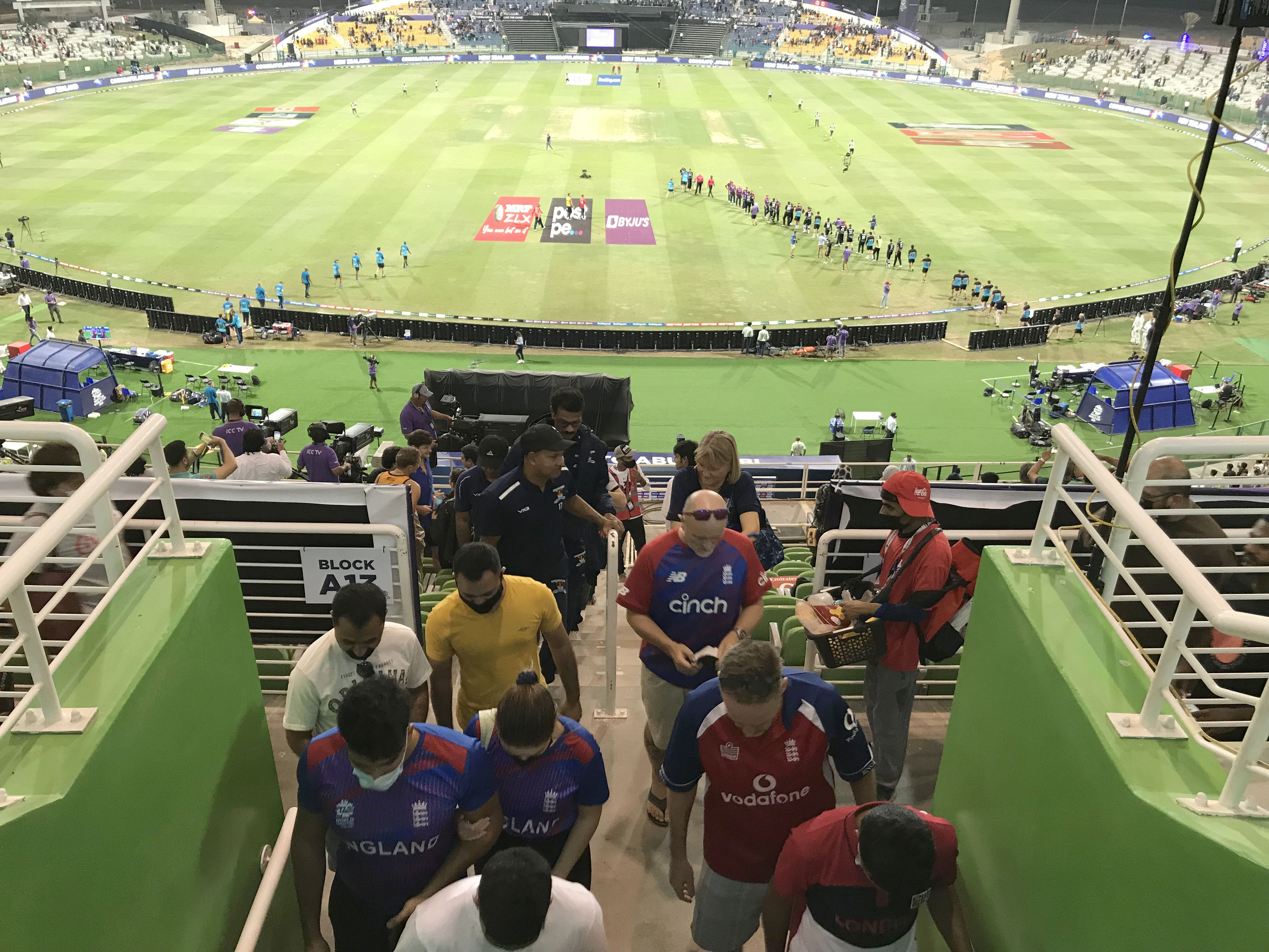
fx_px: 1026
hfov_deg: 63.4
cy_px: 476
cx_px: 634
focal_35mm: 28
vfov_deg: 49.7
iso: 40
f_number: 1.8
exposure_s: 1/20
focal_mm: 3.99
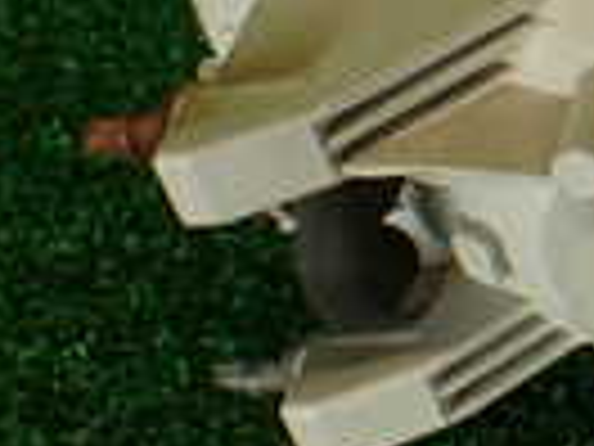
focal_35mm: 145
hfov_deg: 11.8
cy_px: -108
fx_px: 2488
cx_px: 1296
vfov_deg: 10.1
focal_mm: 5.79
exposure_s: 1/60
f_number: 2.4
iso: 100
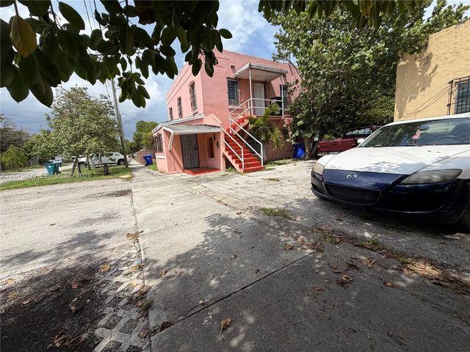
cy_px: 176
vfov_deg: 85.7
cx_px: 235
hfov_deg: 102.1
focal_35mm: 14
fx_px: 190
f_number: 2.2
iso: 20
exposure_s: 1/770
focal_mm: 2.22
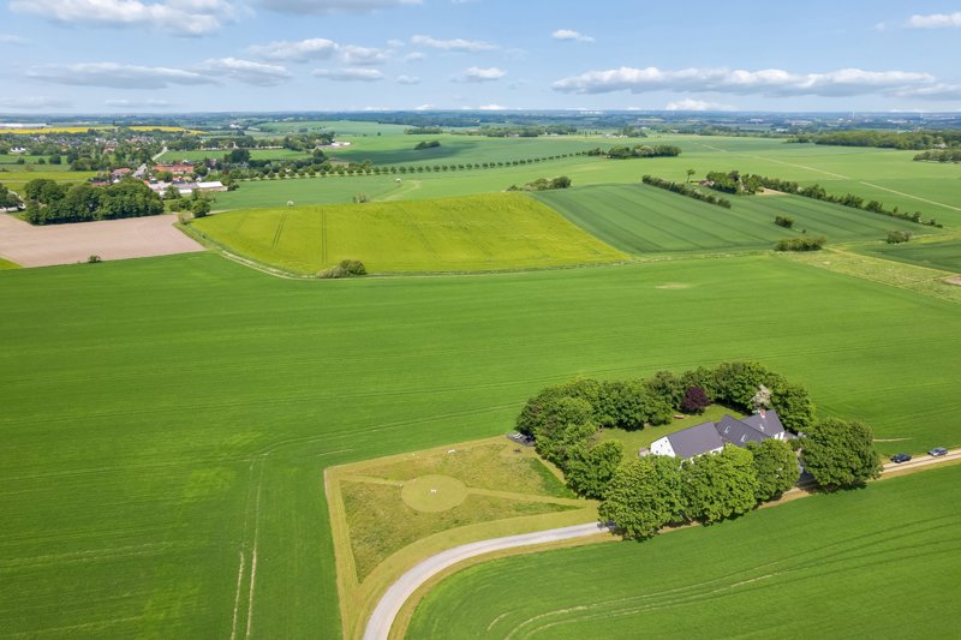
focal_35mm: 22
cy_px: 320
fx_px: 587
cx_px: 480
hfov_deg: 78.6
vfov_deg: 57.2
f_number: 2.8
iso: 100
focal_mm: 8.4
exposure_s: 1/2000
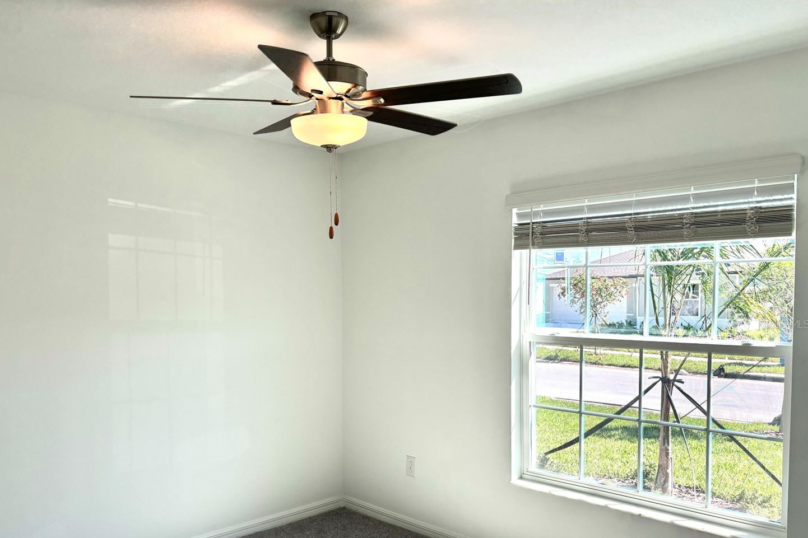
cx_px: 364
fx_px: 673
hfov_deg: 61.8
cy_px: 324
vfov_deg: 43.4
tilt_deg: -2.7
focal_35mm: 30
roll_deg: +0.3
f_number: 1.6
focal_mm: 5.96
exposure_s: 1/403
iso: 50
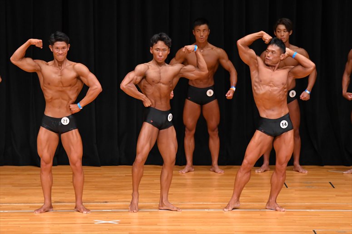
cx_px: 176
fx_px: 2346
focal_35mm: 240
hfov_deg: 8.6
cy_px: 117
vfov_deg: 5.7
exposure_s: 1/400
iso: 4000
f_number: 5.6
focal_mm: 160
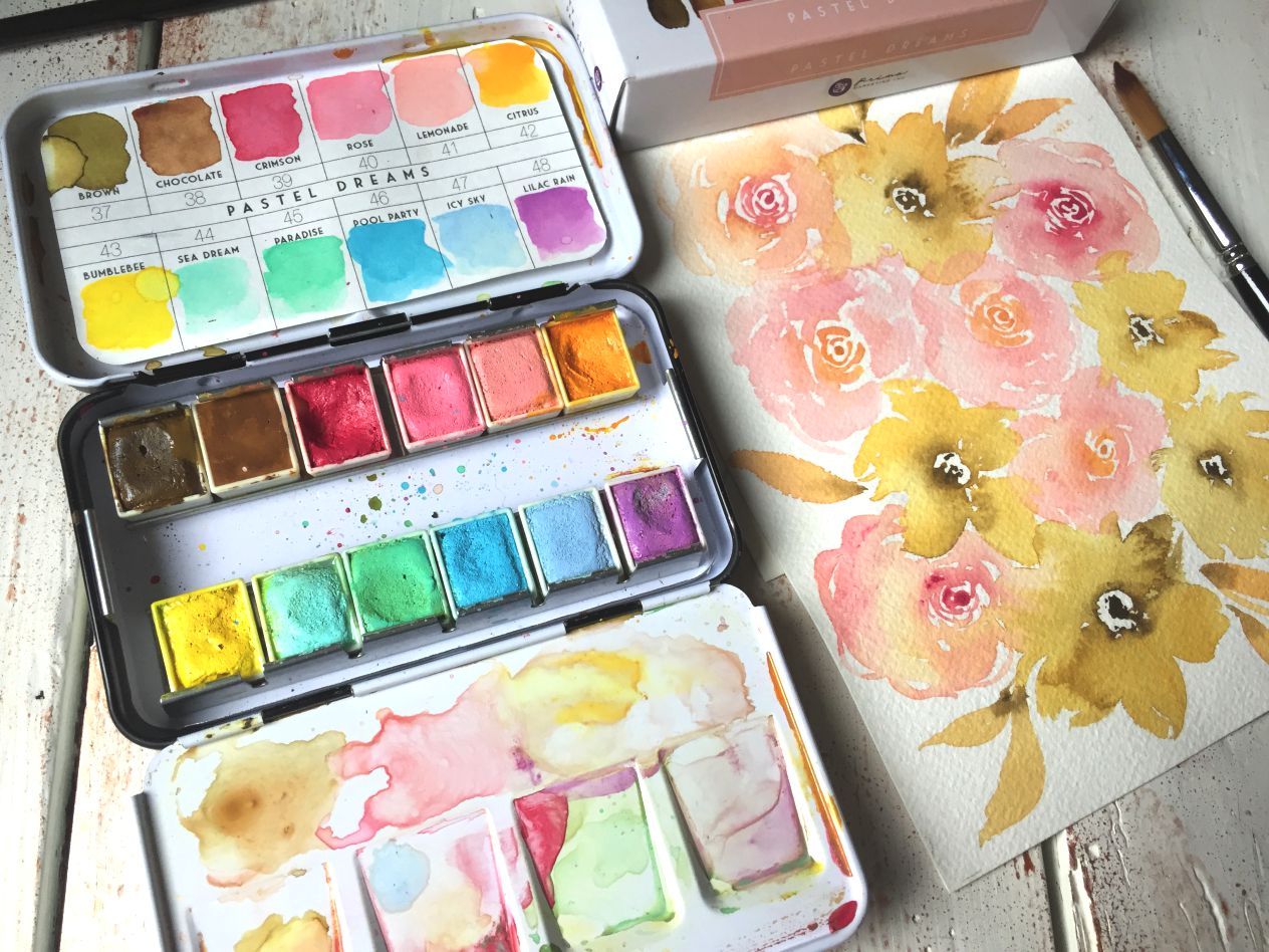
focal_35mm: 29
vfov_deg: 48.2
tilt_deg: -70.8
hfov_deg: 61.7
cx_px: 634
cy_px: 476
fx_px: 1063
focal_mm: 4.15
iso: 32
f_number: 2.2
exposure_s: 1/33
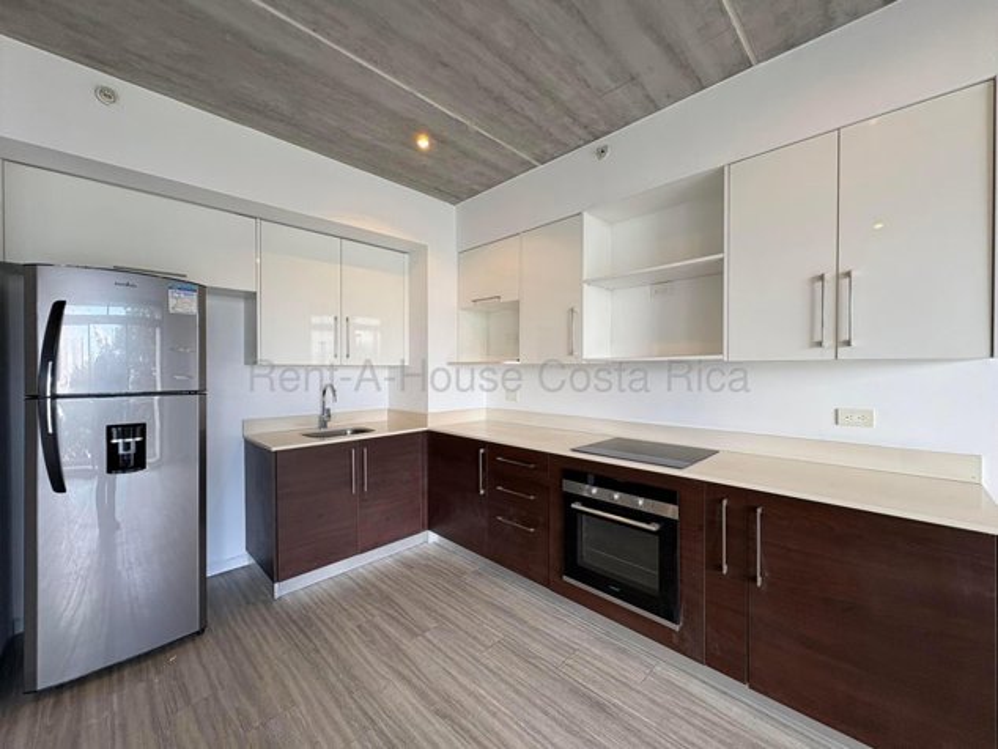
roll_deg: +0.2
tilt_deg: -1.0
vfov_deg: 85.7
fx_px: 404
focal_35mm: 14
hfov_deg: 102.0
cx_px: 499
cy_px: 374
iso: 64
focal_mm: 2.22
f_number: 2.2
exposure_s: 1/99
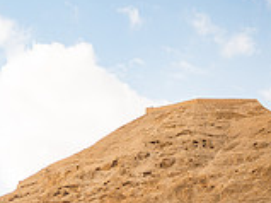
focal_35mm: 150
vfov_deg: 9.4
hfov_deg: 13.1
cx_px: 34
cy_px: 360
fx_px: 1173
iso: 200
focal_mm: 55
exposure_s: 1/1600
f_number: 2.8
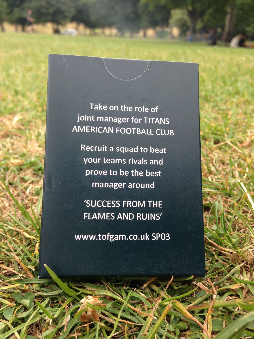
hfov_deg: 42.9
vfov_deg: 55.4
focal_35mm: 33
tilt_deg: -22.3
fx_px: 323
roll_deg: -2.1
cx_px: 127
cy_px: 170
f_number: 2.4
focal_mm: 4.12
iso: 50
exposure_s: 1/125
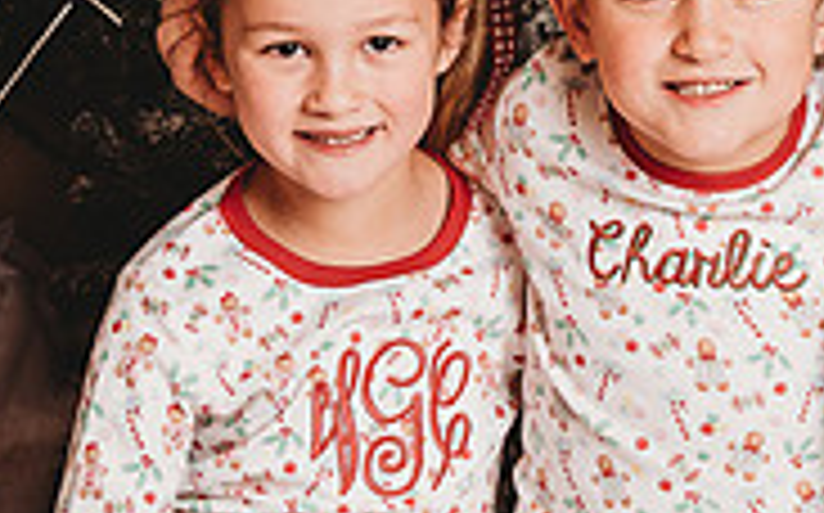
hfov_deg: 12.9
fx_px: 3590
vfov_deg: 8.2
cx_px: 828
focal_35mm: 160
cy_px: 174
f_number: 4
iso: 100
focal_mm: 48
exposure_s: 1/160
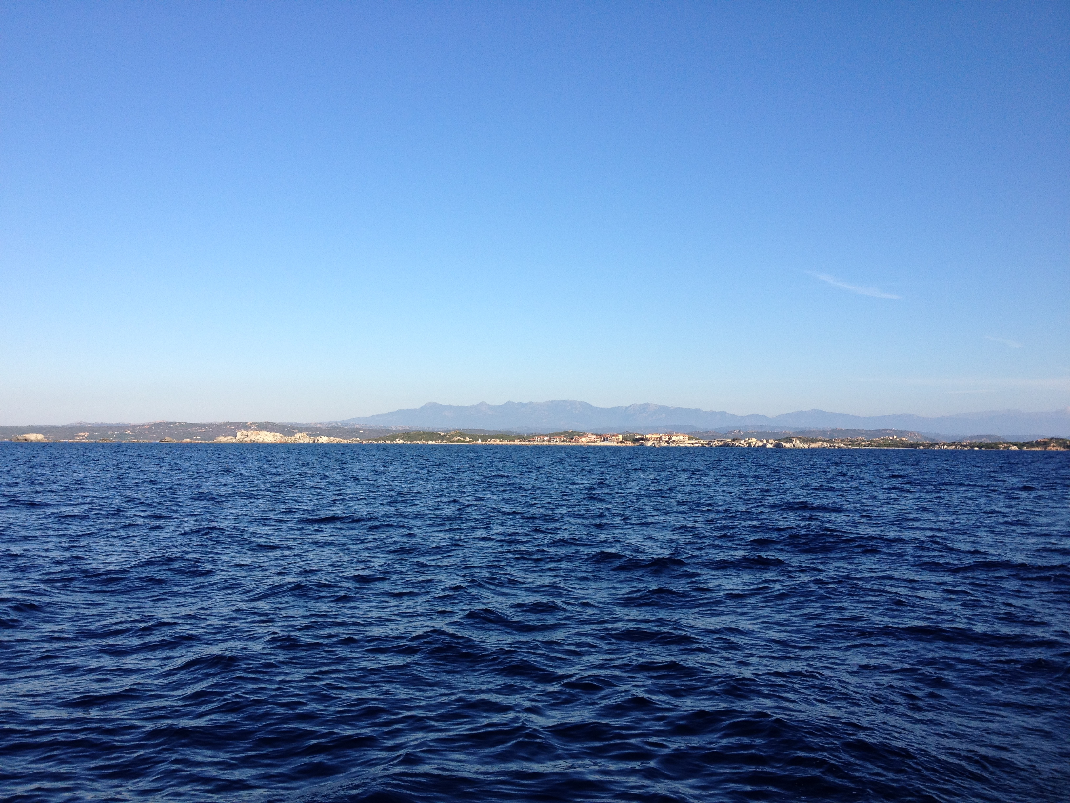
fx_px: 1082
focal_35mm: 35
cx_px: 535
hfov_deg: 52.6
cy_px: 402
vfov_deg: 40.7
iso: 64
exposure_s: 1/1314
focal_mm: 4.28
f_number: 2.4
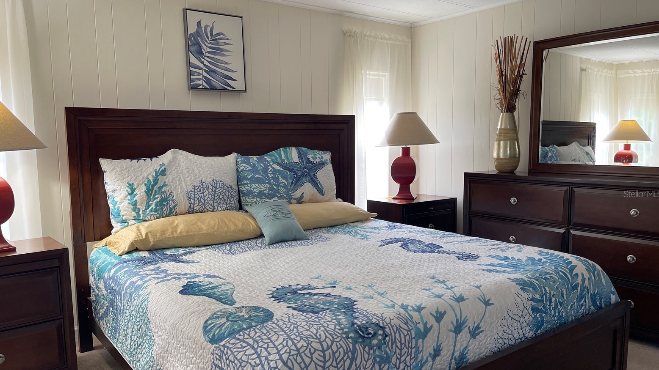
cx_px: 325
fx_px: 489
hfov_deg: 67.9
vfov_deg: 41.5
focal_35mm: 28
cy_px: 194
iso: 125
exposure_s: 1/120
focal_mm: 5.1
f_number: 1.6
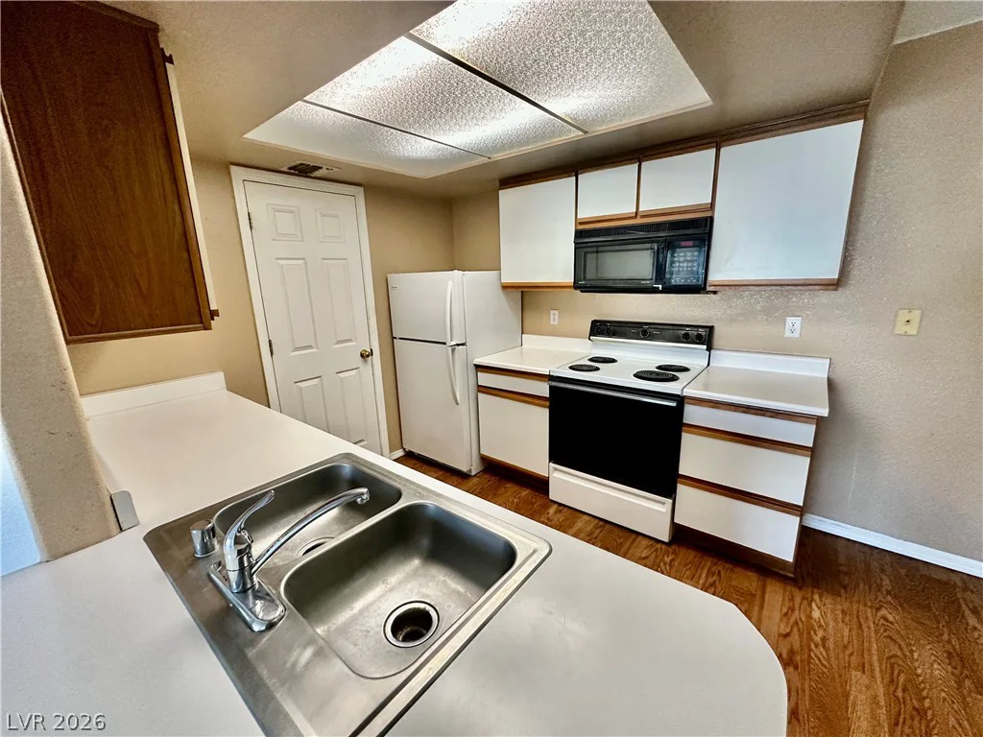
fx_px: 398
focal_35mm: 14
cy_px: 368
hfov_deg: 102.1
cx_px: 492
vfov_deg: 85.7
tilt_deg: -13.4
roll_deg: +0.4
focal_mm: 2.22
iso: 250
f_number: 2.2
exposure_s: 1/120
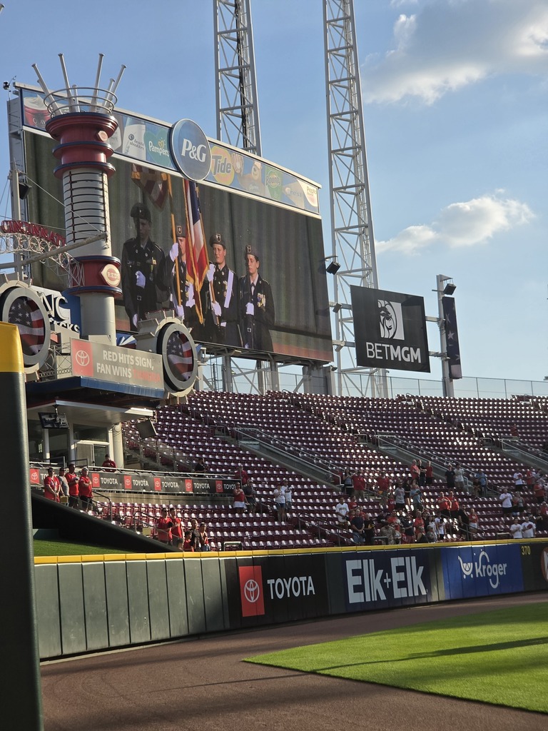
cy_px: 366
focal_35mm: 69
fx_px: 1456
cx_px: 274
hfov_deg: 21.3
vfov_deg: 28.2
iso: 25
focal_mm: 7
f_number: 2.4
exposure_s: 1/1090
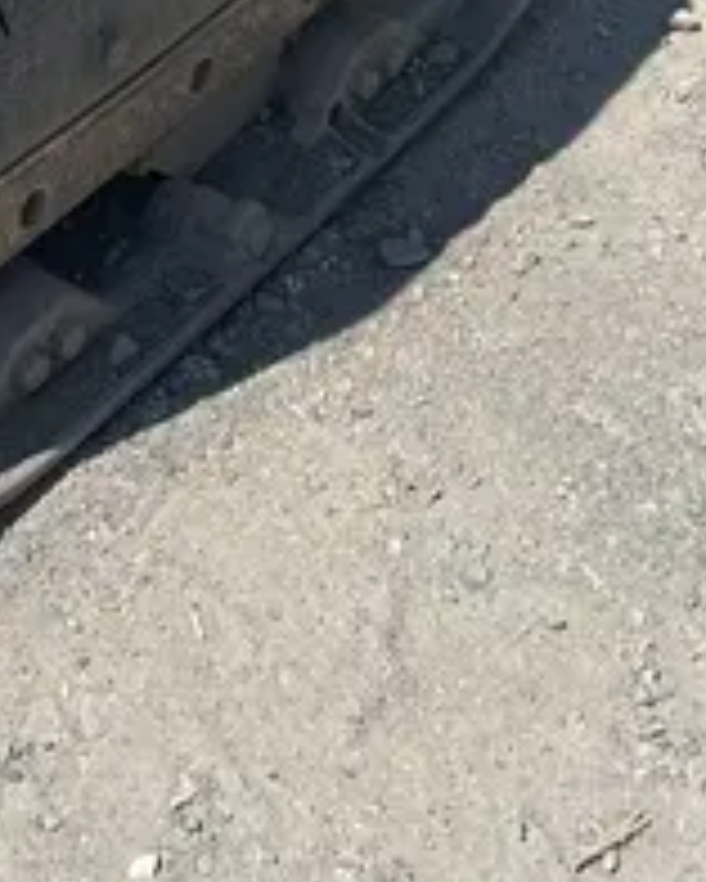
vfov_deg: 16.9
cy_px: -673
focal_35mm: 95
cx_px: 4
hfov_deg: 15.9
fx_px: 2479
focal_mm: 5.1
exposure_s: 1/3745
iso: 50
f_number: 1.6
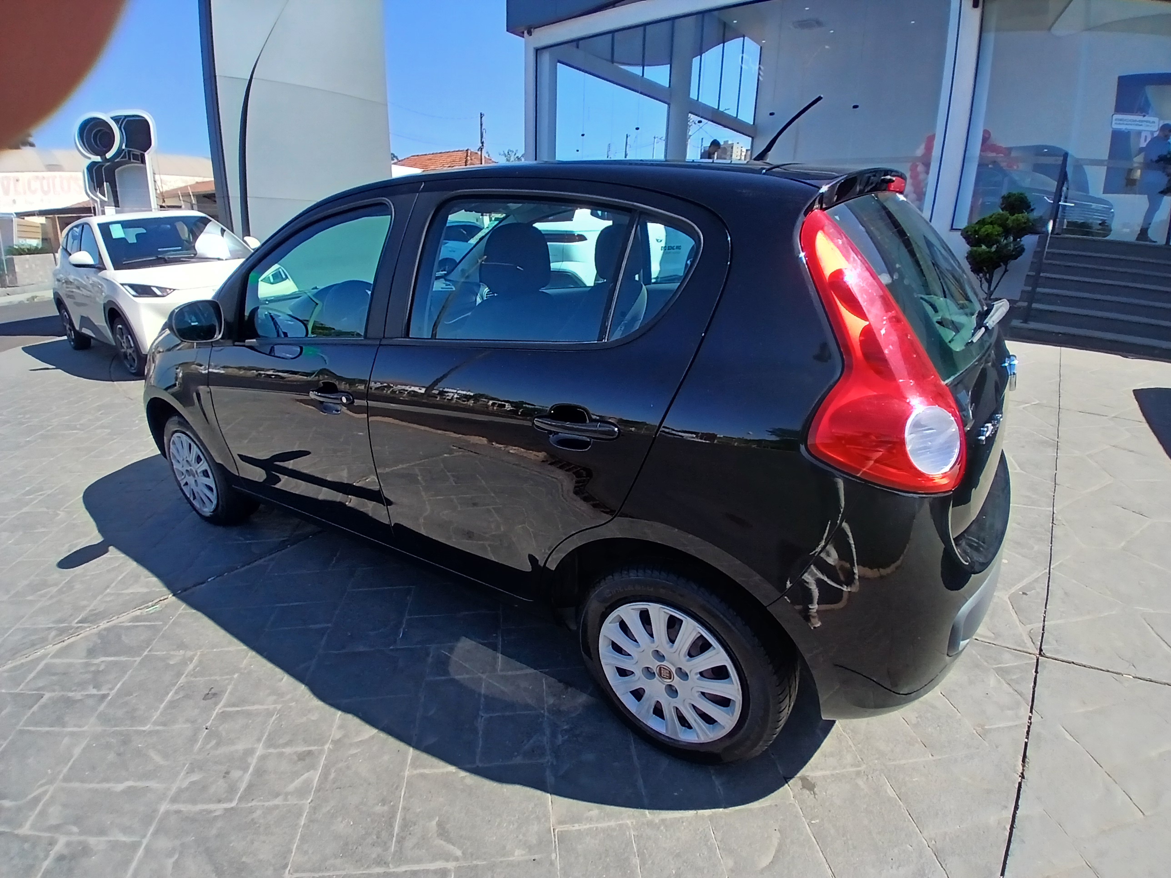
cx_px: 586
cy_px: 439
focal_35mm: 17
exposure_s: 1/577
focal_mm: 1.4
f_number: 2.2
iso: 50
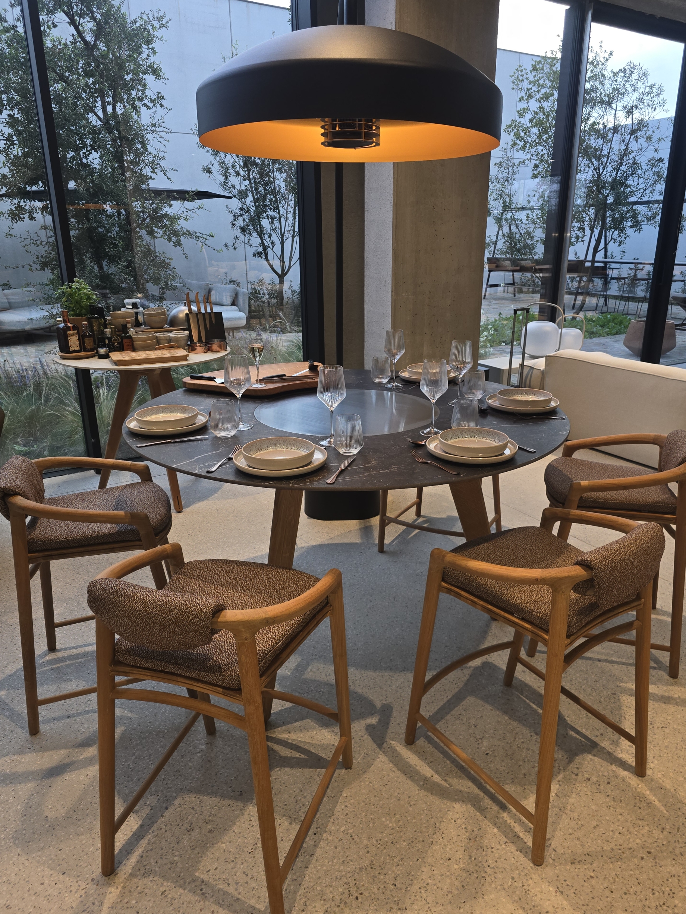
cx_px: 357
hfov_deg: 56.8
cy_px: 448
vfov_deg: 71.6
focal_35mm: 24
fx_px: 634
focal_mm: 6.3
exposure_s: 1/50
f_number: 1.7
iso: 50
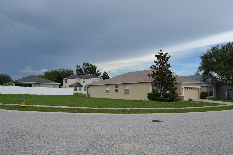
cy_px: 78
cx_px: 116
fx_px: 175
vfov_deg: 47.9
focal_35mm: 27
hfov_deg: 67.4
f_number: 7.1
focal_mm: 18
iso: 100
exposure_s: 1/200
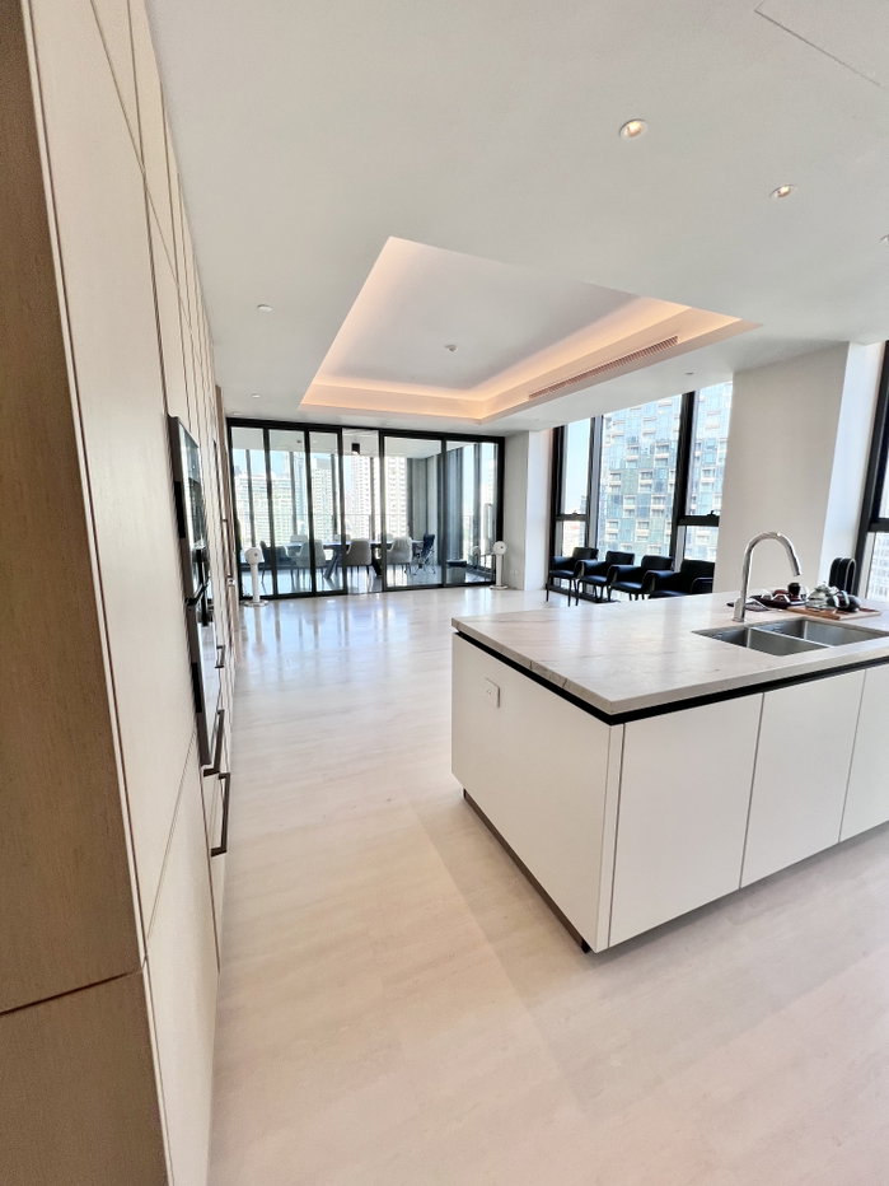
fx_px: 445
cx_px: 444
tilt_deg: -9.1
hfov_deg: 89.9
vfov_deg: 106.2
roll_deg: -0.9
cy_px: 593
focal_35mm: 13
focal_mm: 1.57
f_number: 1.8
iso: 32
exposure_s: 1/147
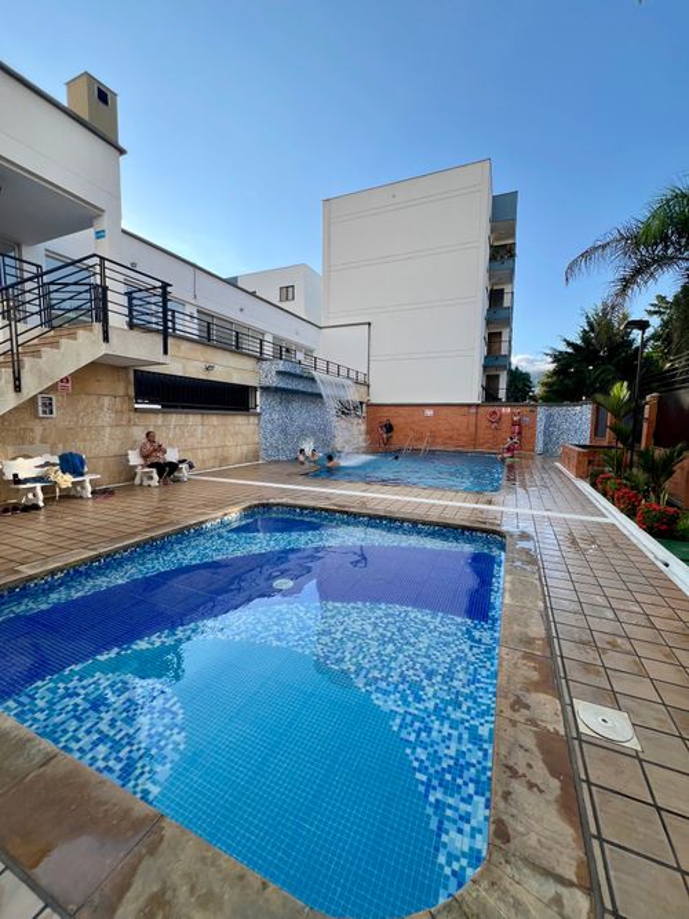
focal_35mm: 13
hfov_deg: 89.9
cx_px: 344
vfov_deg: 106.2
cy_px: 460
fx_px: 345
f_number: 1.8
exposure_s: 1/447
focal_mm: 1.57
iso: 32
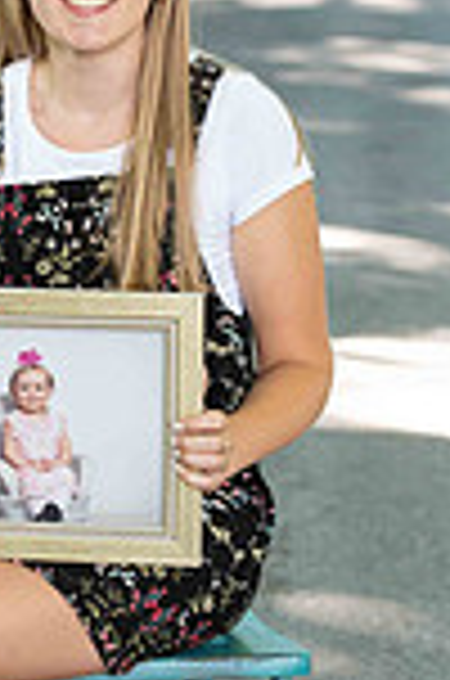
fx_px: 3937
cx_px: 27
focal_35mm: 209
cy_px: 392
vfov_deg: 9.9
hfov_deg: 6.5
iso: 640
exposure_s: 1/200
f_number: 3.5
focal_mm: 70
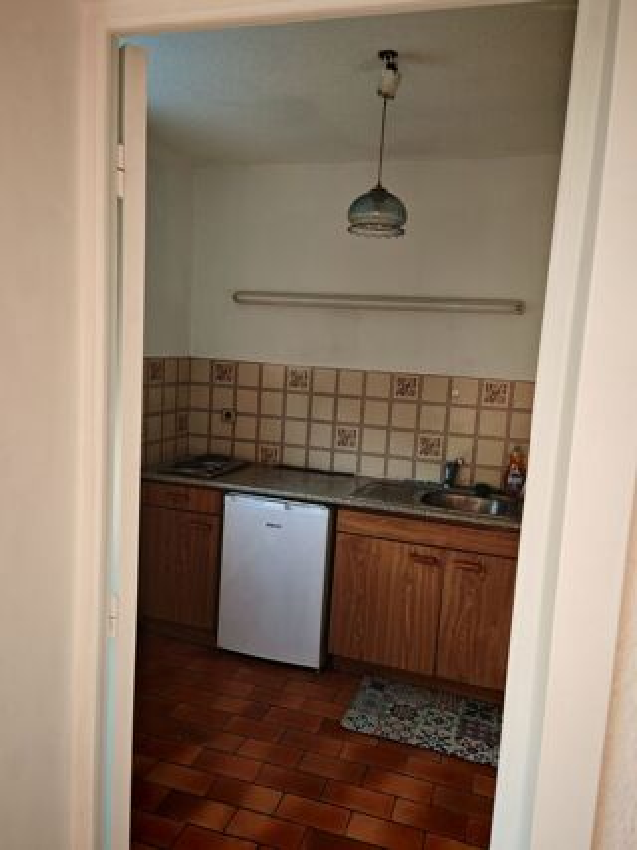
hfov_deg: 51.3
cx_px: 318
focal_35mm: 27
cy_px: 425
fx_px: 663
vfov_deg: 65.3
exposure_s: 1/100
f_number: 1.9
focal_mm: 6.67
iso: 200
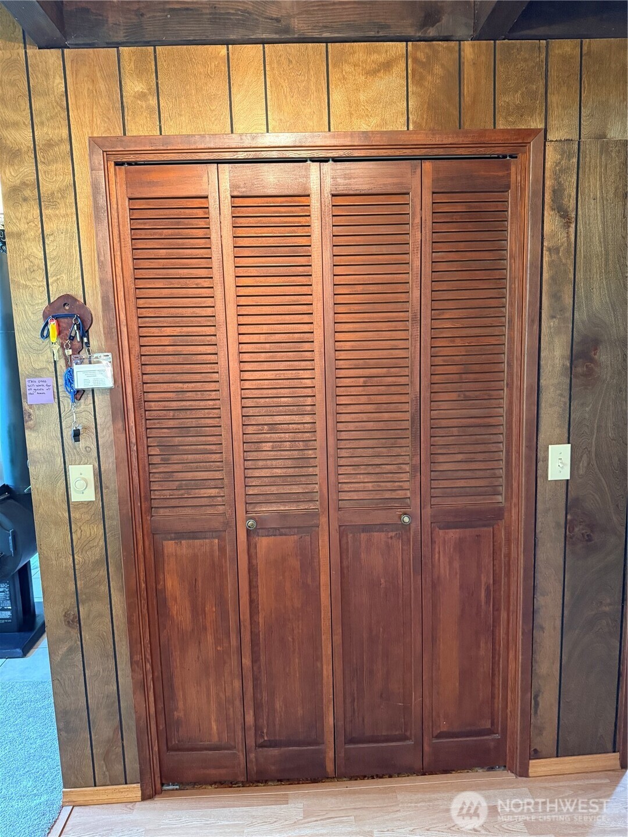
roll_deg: +1.0
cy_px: 418
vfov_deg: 71.6
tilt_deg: -7.3
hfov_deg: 56.8
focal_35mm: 24
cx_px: 314
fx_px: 581
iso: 640
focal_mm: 6.76
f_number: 1.78
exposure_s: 1/60
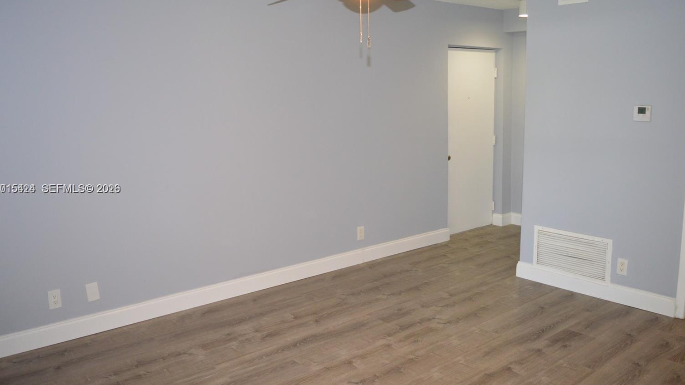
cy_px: 190
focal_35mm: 30
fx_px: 545
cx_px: 342
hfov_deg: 64.3
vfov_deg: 39.0
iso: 1100
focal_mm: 18
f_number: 3.5
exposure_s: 1/60
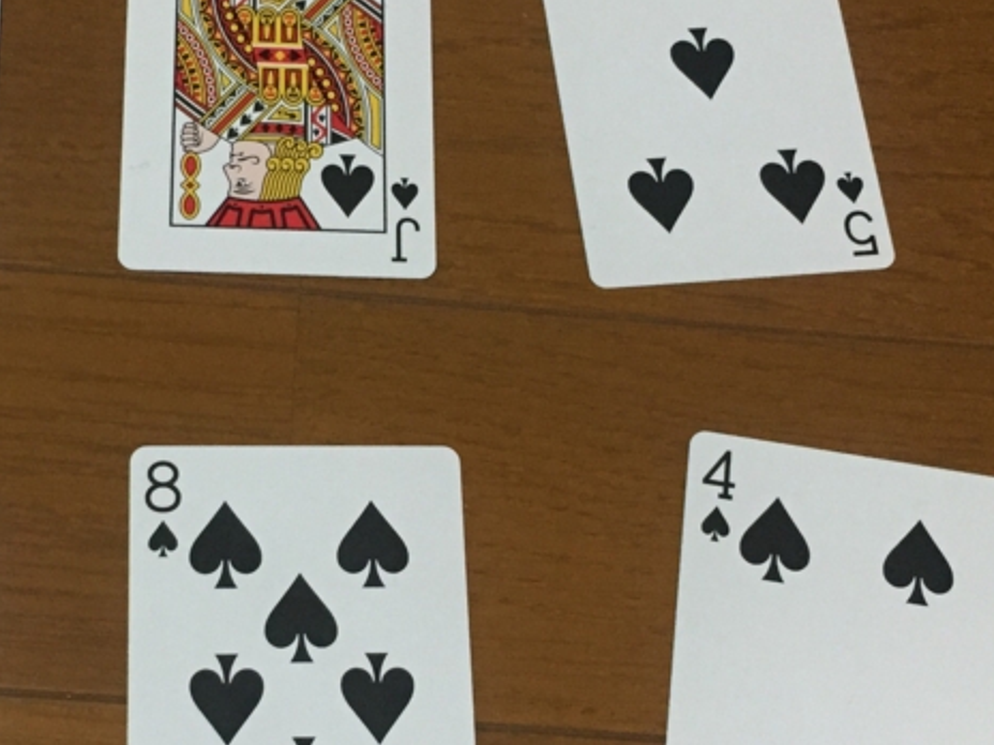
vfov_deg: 22.9
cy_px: 441
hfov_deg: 30.0
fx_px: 1838
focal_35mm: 64
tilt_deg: -70.5
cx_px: 315
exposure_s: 1/30
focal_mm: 4.15
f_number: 2.2
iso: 250
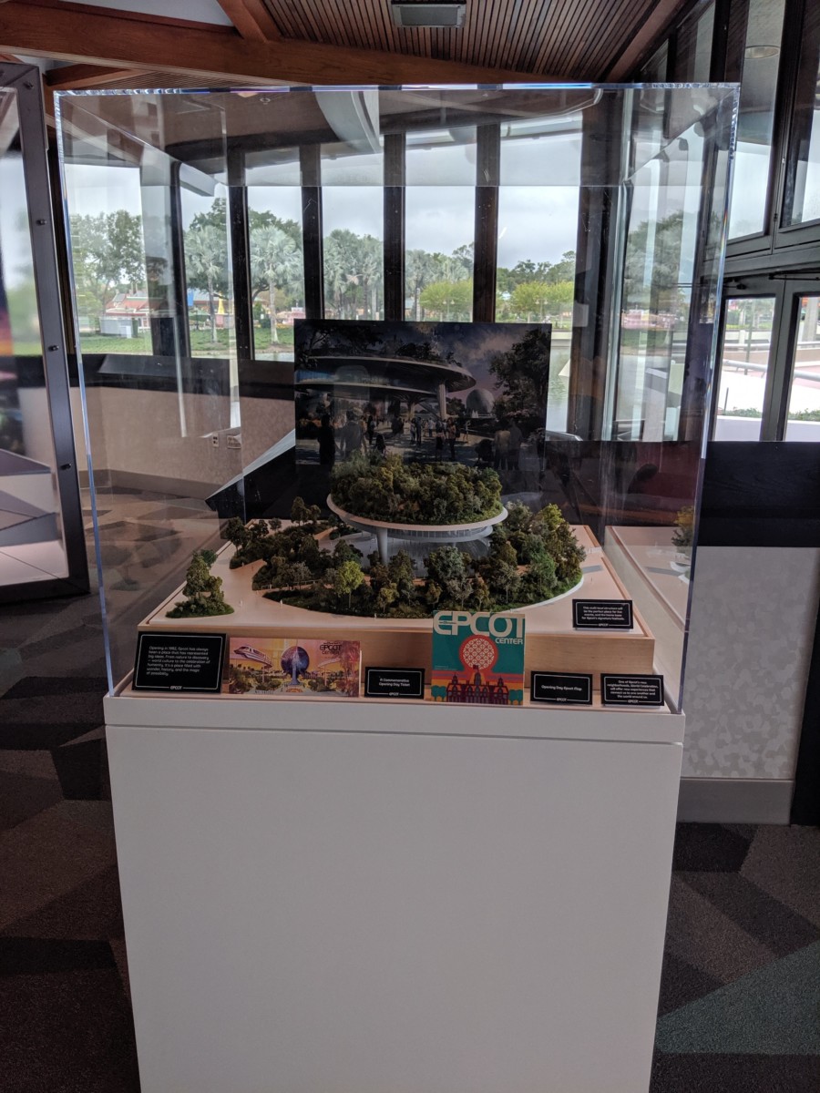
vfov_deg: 65.3
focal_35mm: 27
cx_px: 410
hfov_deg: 51.4
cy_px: 546
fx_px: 853
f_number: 1.8
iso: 51
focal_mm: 4.44
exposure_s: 1/120
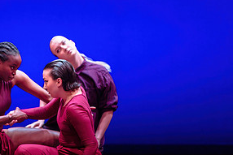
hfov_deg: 9.2
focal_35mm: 223
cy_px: 97
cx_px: 13
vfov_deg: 6.2
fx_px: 1444
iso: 1250
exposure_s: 1/400
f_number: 1.4
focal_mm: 105
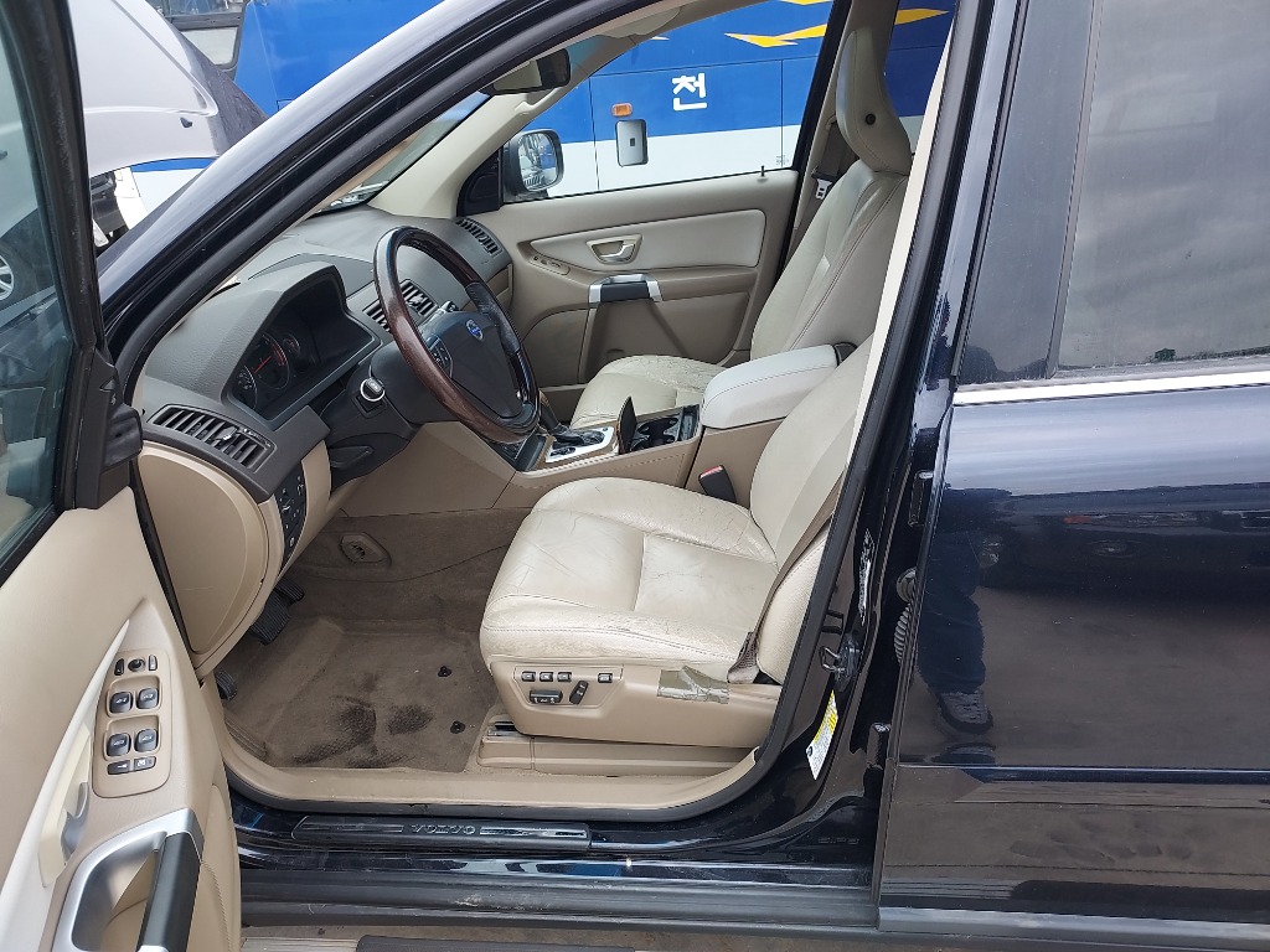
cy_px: 476
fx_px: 881
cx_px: 635
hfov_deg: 71.6
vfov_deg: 56.8
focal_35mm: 24
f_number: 1.8
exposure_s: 1/120
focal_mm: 4.6
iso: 64
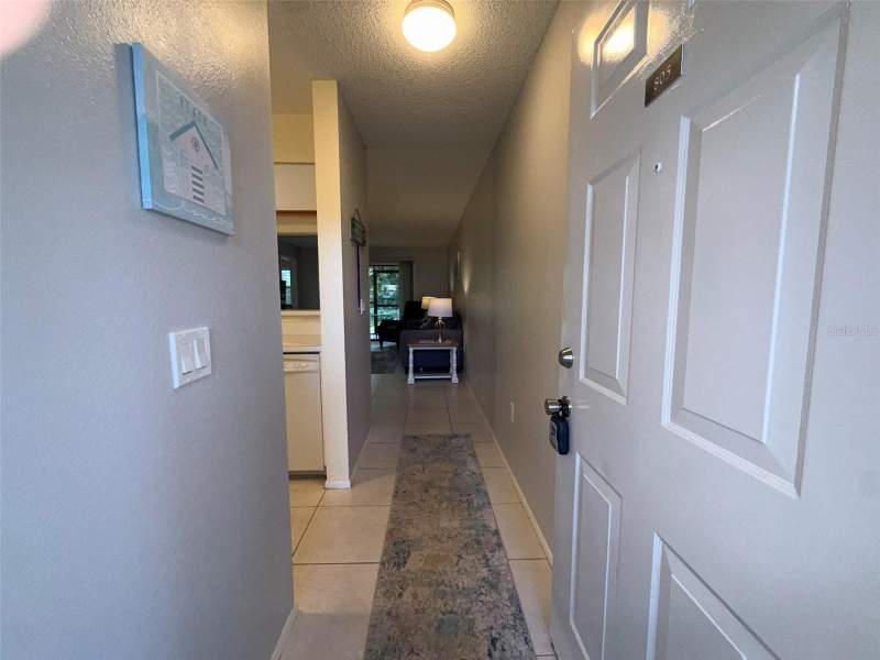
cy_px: 330
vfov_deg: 85.7
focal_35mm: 14
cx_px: 440
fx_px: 356
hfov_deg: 102.1
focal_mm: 2.22
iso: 160
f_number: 2.2
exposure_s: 1/120
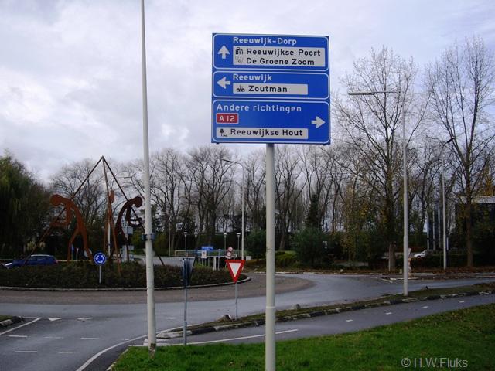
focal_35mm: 38
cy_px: 186
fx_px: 543
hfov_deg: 49.0
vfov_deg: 37.7
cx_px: 248
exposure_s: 1/80
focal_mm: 7.9
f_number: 8
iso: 64
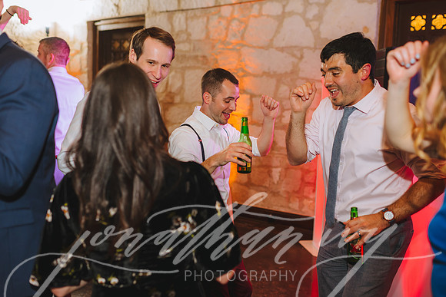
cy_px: 148
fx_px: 434
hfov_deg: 54.4
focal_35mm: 35
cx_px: 223
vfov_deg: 37.9
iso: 800
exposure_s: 1/200
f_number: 2.5
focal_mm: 35
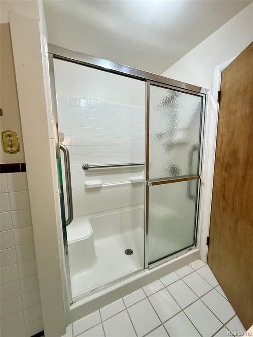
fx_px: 136
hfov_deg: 85.7
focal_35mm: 14
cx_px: 126
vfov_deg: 102.1
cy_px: 168
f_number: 2.2
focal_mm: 2.22
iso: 250
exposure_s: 1/120
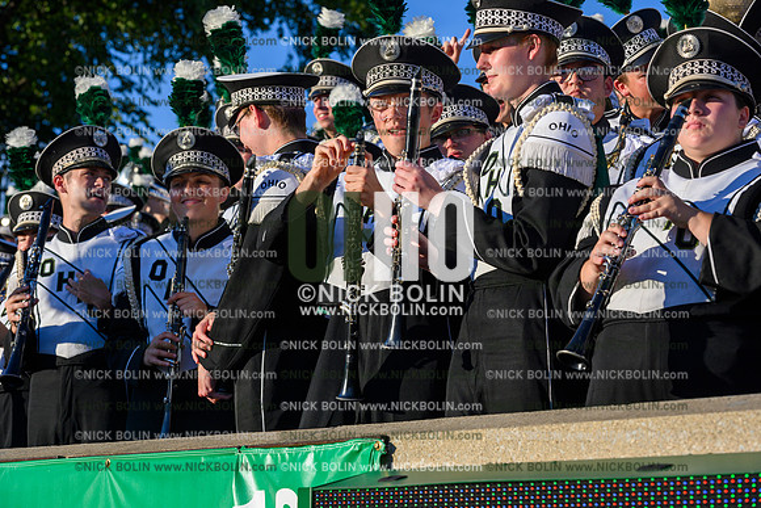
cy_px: 254
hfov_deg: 18.6
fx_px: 2326
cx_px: 380
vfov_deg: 12.5
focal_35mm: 110
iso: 160
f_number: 8
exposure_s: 1/640
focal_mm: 110
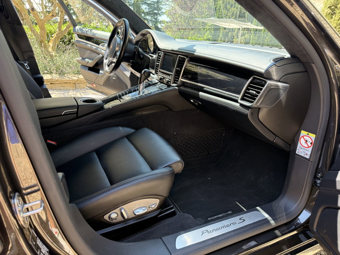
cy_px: 128
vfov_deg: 56.8
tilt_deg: -20.3
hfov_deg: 71.6
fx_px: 236
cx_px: 170
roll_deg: -5.5
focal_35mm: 24
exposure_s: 1/243
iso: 125
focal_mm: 6.76
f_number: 1.78
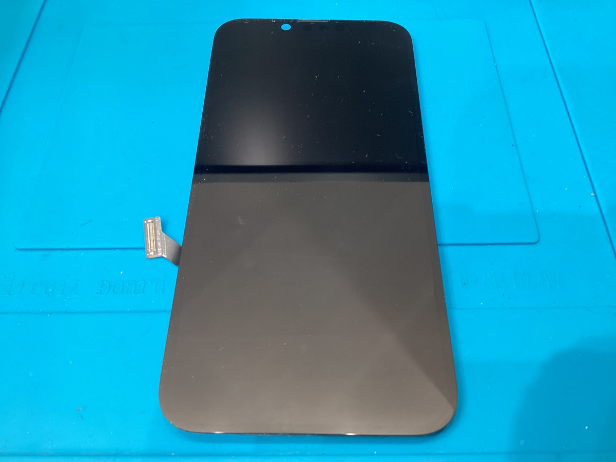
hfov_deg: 58.4
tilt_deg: -57.4
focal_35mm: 31
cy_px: 231
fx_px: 552
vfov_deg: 45.4
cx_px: 308
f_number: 2.4
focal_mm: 3.3
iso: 100
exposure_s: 1/50
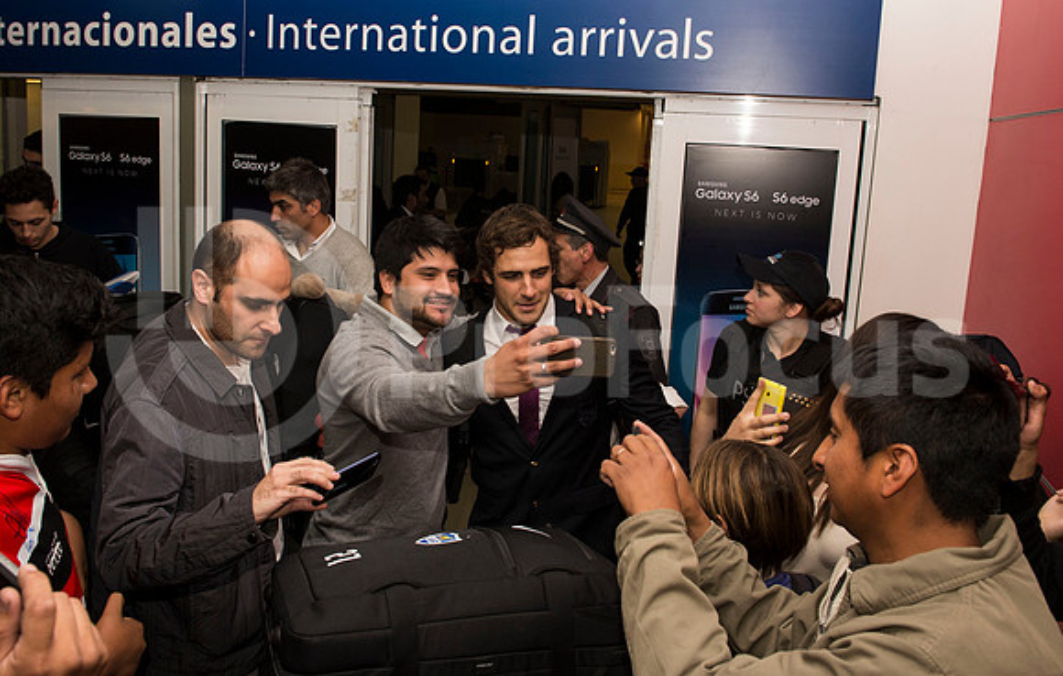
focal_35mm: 30
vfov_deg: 42.8
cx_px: 516
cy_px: 282
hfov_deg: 63.4
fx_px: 861
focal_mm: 24
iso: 500
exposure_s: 1/160
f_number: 7.1
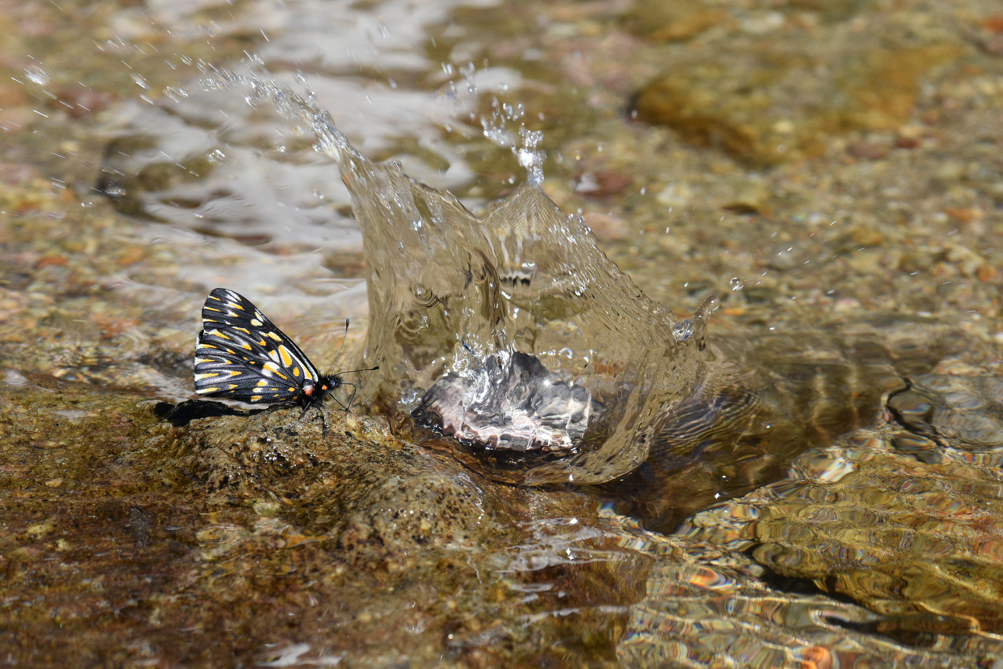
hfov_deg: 10.2
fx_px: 5644
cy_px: 334
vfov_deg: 6.8
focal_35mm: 202
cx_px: 502
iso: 640
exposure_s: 1/1000
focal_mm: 135
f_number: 8
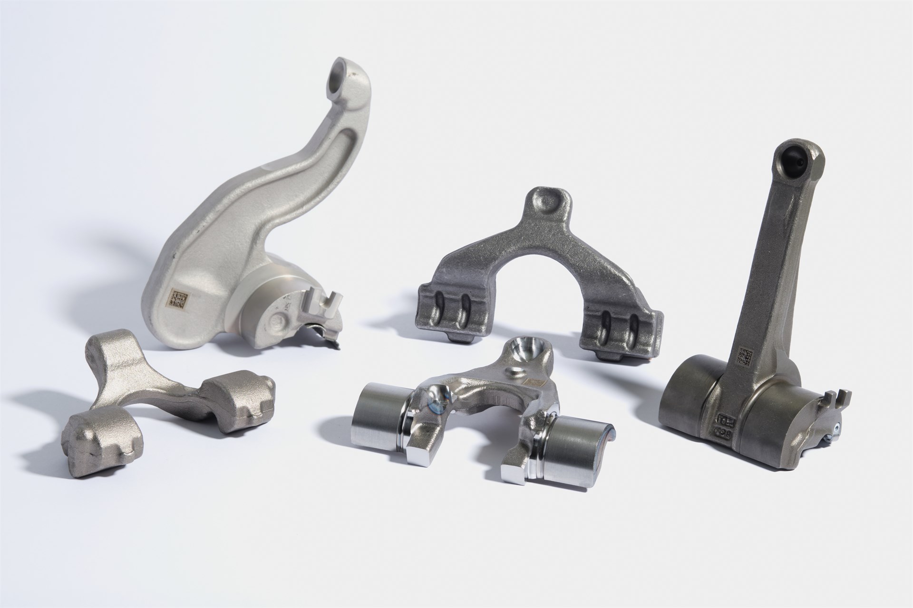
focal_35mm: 75
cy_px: 304
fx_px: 1902
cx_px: 456
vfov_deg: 18.2
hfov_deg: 27.0
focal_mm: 50
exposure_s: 1/125
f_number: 8
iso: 160
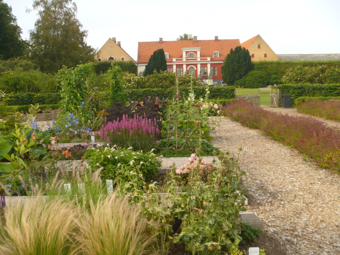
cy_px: 128
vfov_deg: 40.7
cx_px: 170
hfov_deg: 52.6
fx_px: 344
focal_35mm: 35
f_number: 3.5
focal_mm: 6.3
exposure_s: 1/200
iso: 80
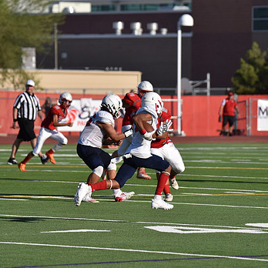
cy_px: 141
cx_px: 156
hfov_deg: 4.9
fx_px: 3101
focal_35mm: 354
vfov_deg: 4.9
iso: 400
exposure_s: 1/4000
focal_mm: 250
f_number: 5.6
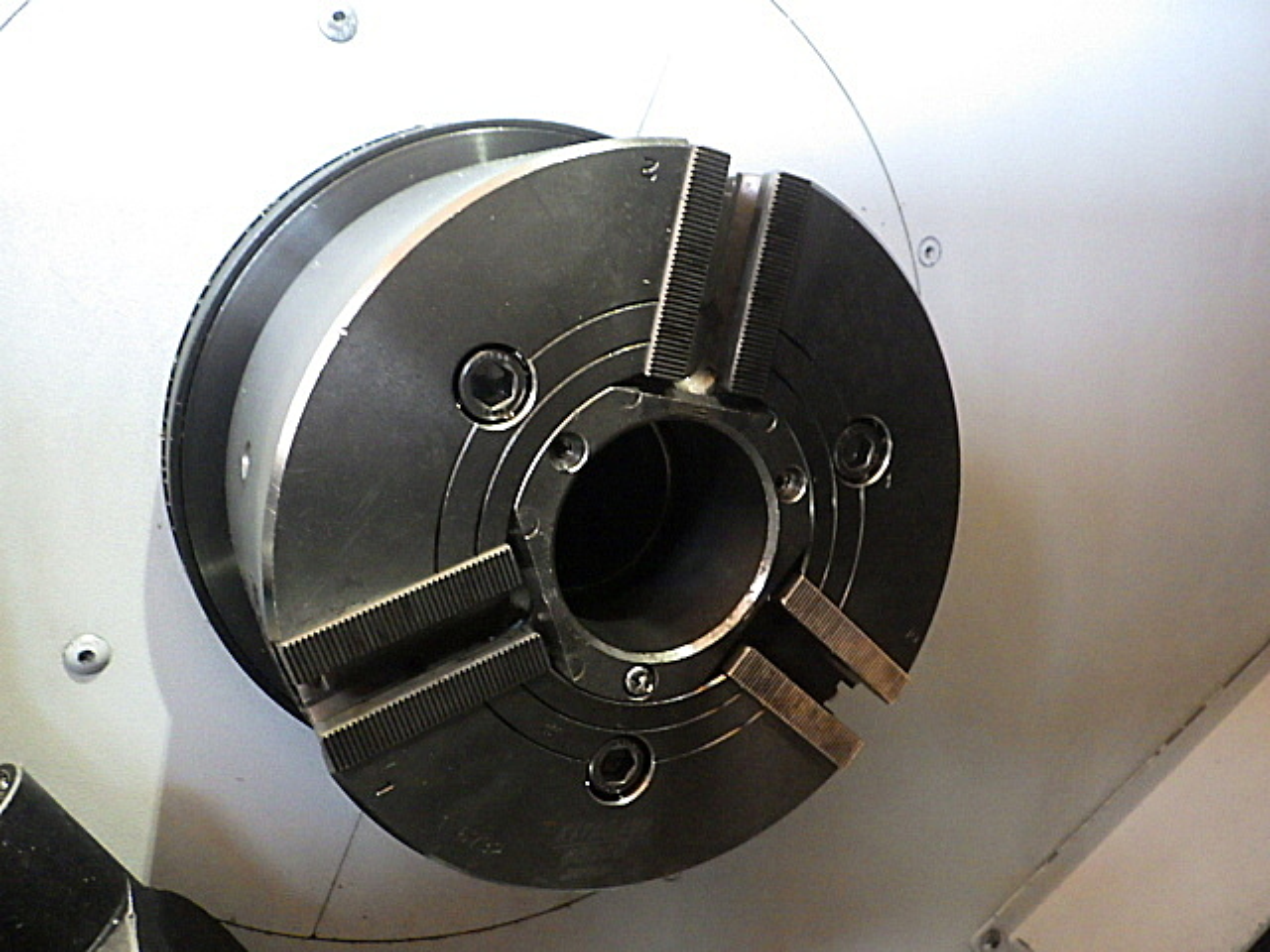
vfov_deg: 49.7
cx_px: 635
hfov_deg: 63.4
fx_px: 1027
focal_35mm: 28
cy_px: 476
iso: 1600
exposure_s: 1/25
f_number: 3.5
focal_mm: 5
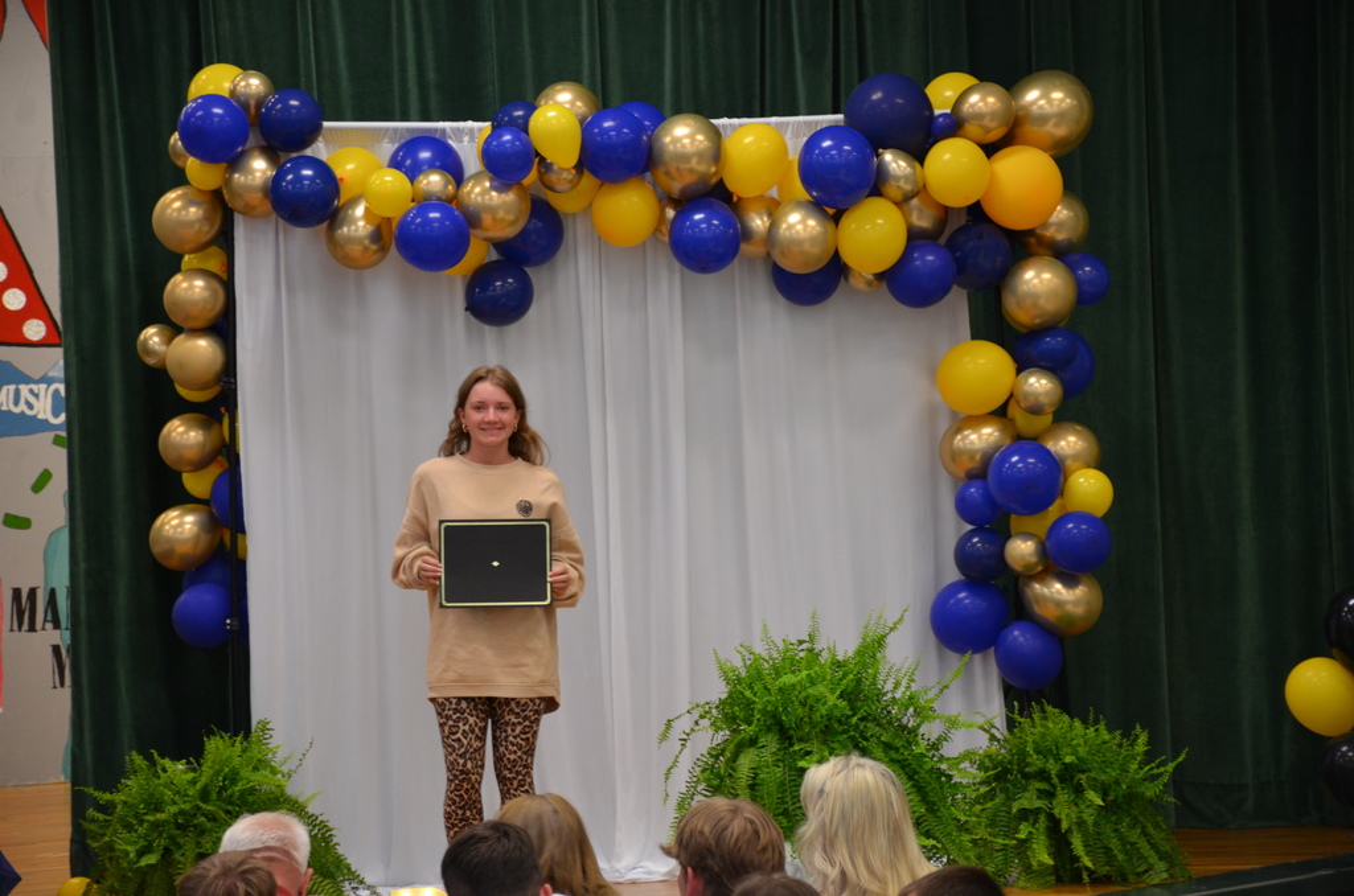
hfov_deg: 15.2
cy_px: 448
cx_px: 677
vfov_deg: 10.1
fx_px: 5066
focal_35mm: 135
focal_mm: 90
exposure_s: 1/30
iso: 900
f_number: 5.3
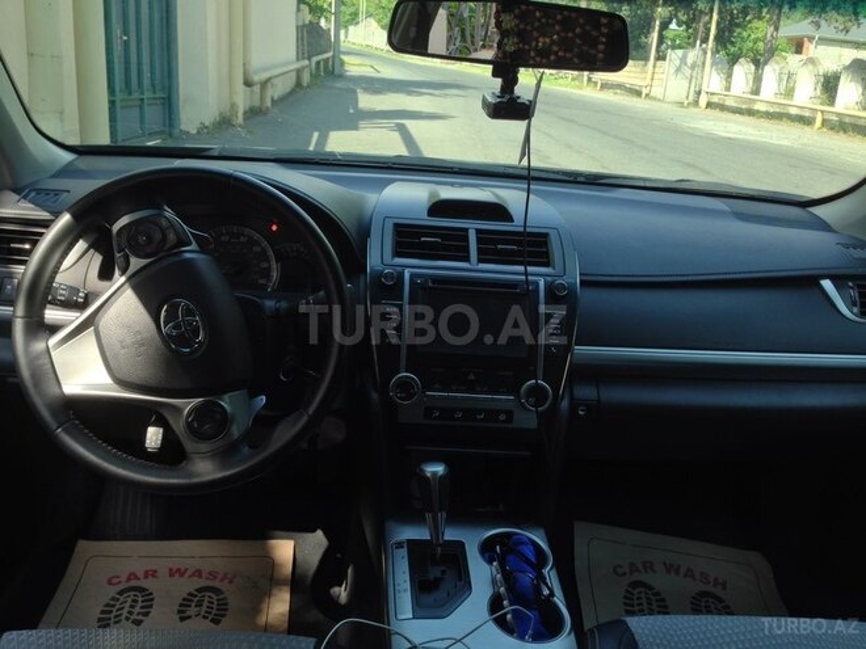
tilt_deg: -16.1
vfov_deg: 42.9
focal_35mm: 33
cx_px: 433
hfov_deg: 55.4
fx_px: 826
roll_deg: -3.9
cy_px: 324
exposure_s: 1/128
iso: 50
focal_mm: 4.12
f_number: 2.4
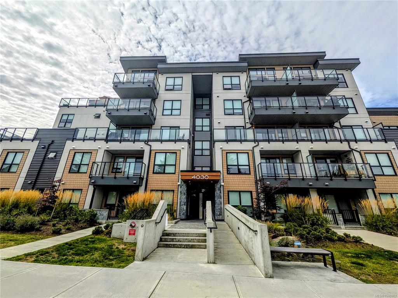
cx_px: 199
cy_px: 149
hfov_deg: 102.1
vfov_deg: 85.6
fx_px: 161
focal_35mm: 14
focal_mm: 1.85
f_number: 2.2
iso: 59
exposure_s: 1/5348
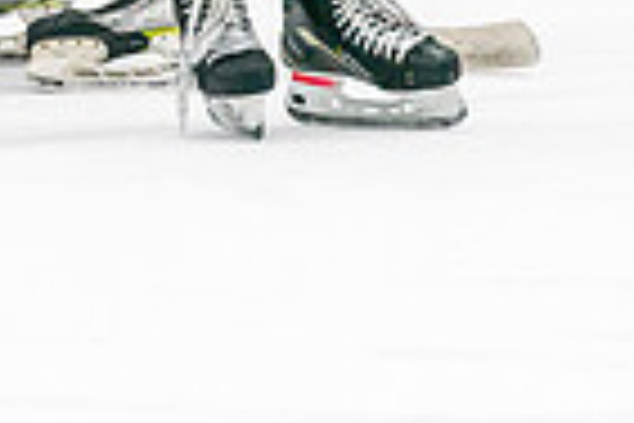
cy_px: -412
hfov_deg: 2.2
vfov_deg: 1.5
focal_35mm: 938
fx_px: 16518
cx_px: -229
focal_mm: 187
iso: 3200
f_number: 2.8
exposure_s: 1/1250
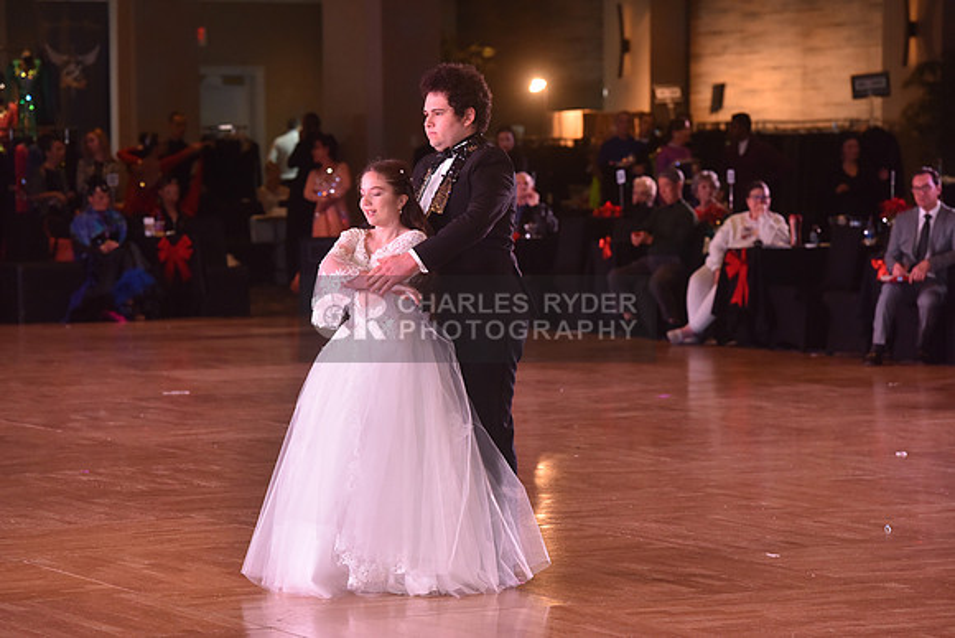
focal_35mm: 145
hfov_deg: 14.2
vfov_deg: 9.5
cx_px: 478
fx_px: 3847
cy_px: 319
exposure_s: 1/200
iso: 1600
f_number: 5
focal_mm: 145
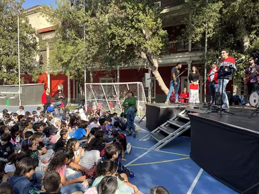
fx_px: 195
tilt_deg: -1.4
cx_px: 130
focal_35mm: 26
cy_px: 97
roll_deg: -0.1
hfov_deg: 67.3
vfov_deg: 53.1
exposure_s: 1/727
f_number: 1.6
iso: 50
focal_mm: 5.1
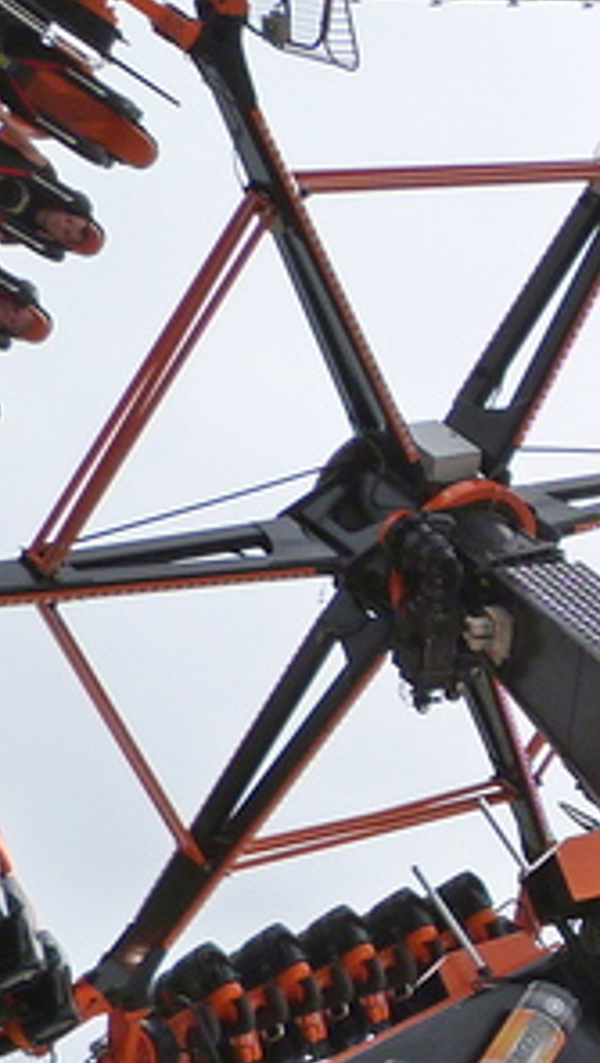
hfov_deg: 11.7
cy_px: 1128
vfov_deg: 22.1
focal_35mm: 92
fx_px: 2596
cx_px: 1218
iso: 100
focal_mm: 4.5
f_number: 3.6
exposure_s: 1/2000
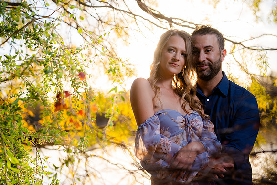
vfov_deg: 15.9
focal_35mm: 86
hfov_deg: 23.6
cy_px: 92
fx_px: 662
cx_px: 138
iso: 100
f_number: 4
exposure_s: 1/250
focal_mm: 86
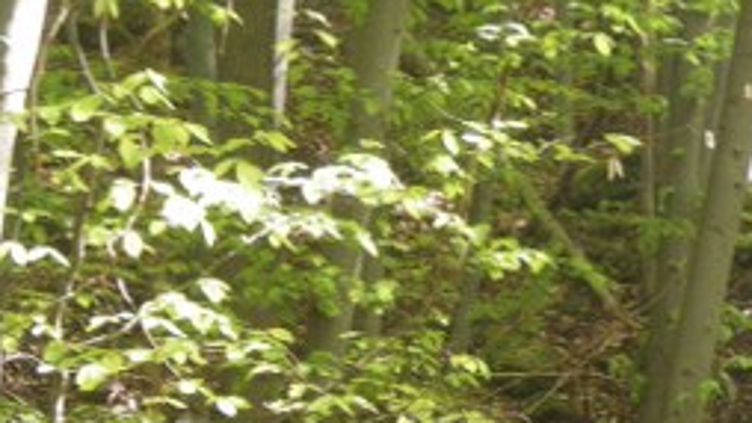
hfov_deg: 12.6
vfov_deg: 7.1
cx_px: 687
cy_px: 598
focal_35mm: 170
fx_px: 3391
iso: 320
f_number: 4.6
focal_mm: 11.1
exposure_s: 1/80
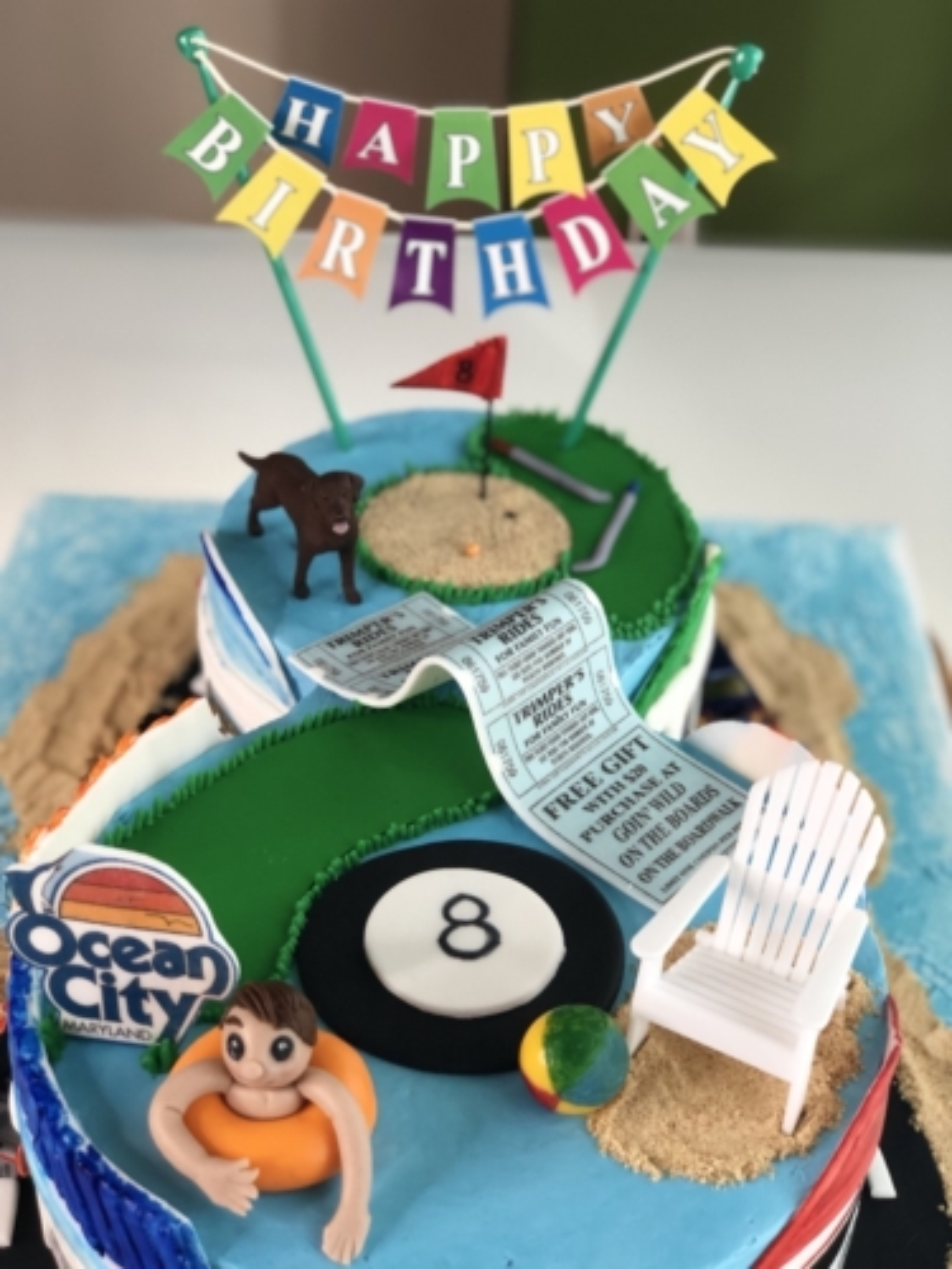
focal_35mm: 57
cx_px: 476
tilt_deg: -37.2
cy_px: 634
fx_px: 2090
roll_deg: -1.9
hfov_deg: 25.7
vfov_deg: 33.8
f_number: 2.8
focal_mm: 6.6
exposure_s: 1/30
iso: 100
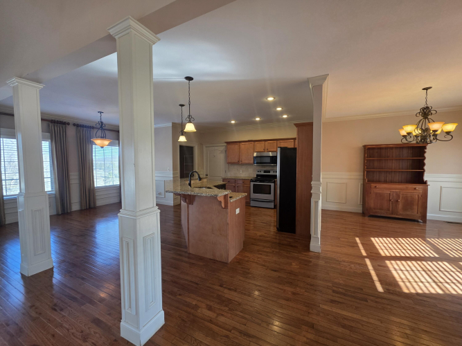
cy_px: 173
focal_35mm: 13
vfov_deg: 89.9
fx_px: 173
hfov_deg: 106.2
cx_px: 231
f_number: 1.9
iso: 100
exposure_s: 1/120
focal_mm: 2.2
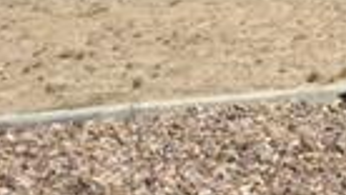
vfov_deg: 8.2
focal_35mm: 146
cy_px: -58
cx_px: 695
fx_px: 1341
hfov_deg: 12.8
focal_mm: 4.15
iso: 32
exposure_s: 1/2326
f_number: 2.2
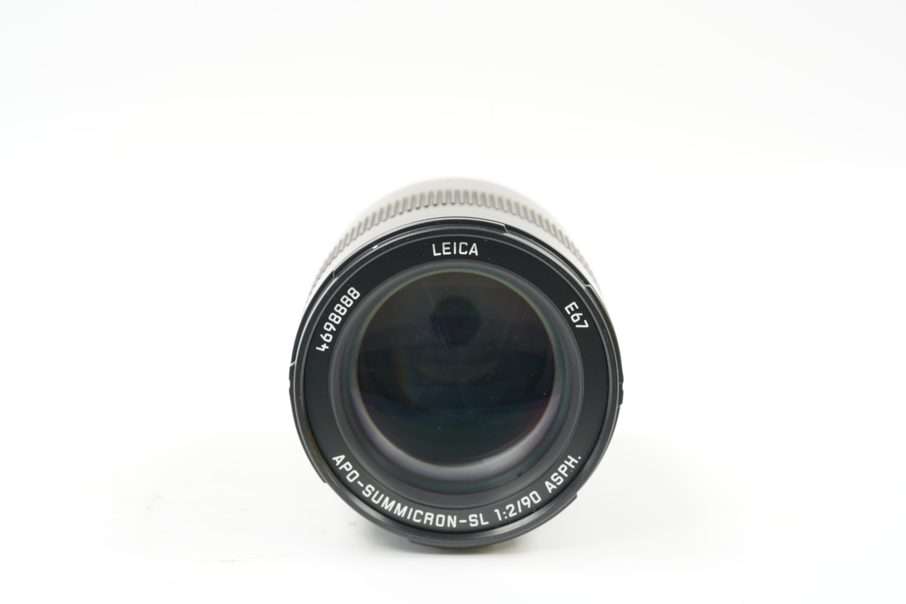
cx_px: 453
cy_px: 302
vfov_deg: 15.2
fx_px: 2265
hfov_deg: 22.6
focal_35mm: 90
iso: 200
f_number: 11
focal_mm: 90
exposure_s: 1/1.25
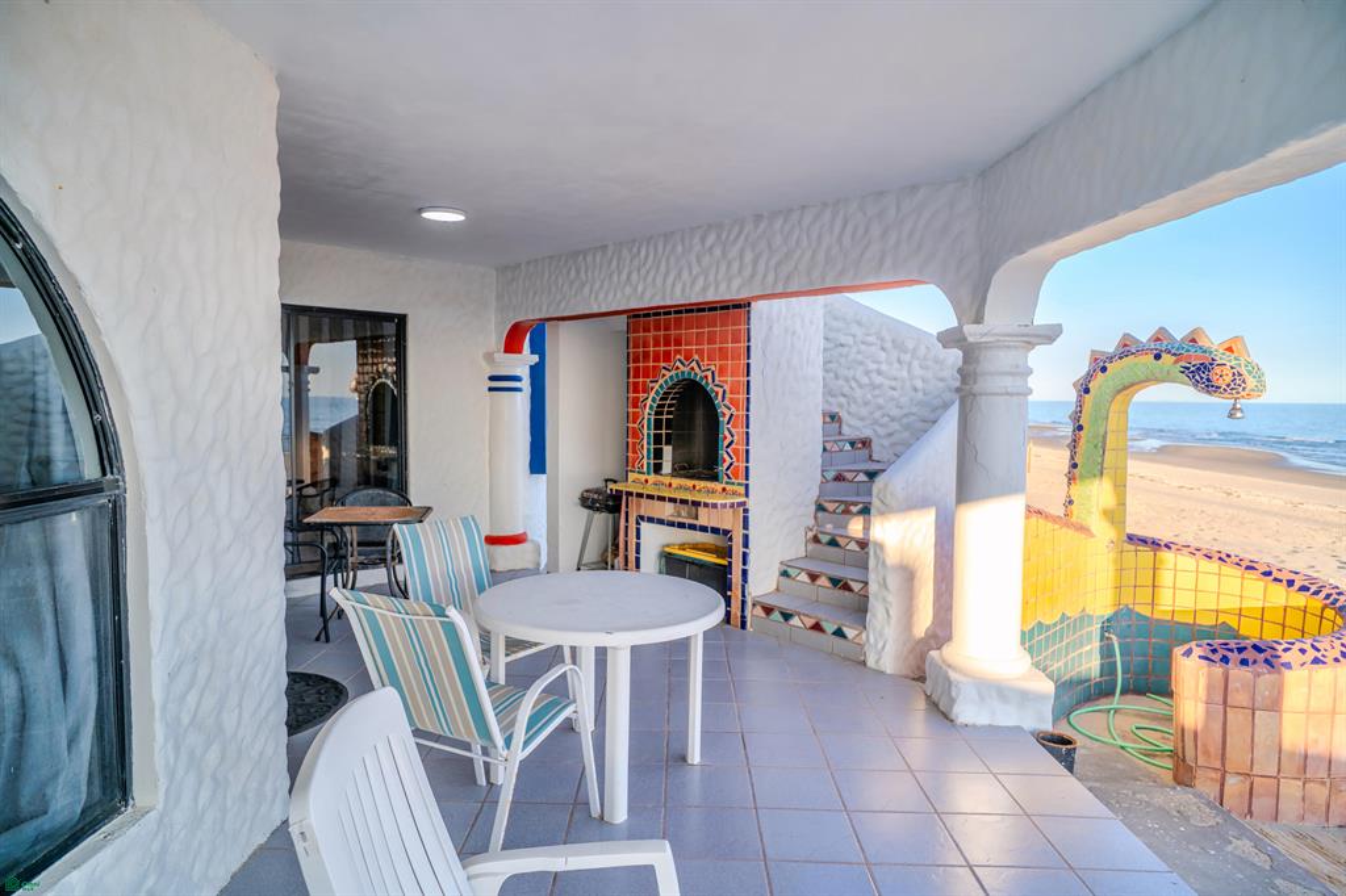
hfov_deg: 84.0
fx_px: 747
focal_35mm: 20
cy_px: 448
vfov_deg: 61.9
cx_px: 673
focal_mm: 20
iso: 320
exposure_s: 1/500
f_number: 4
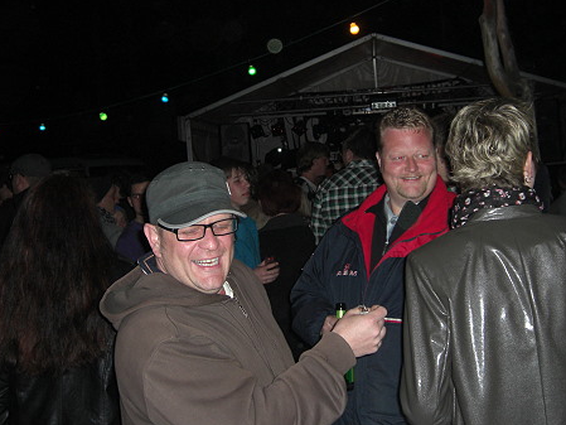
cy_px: 159
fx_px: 834
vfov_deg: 28.5
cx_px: 287
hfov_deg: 37.5
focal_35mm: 51
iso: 200
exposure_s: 1/60
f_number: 2.8
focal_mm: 7.9
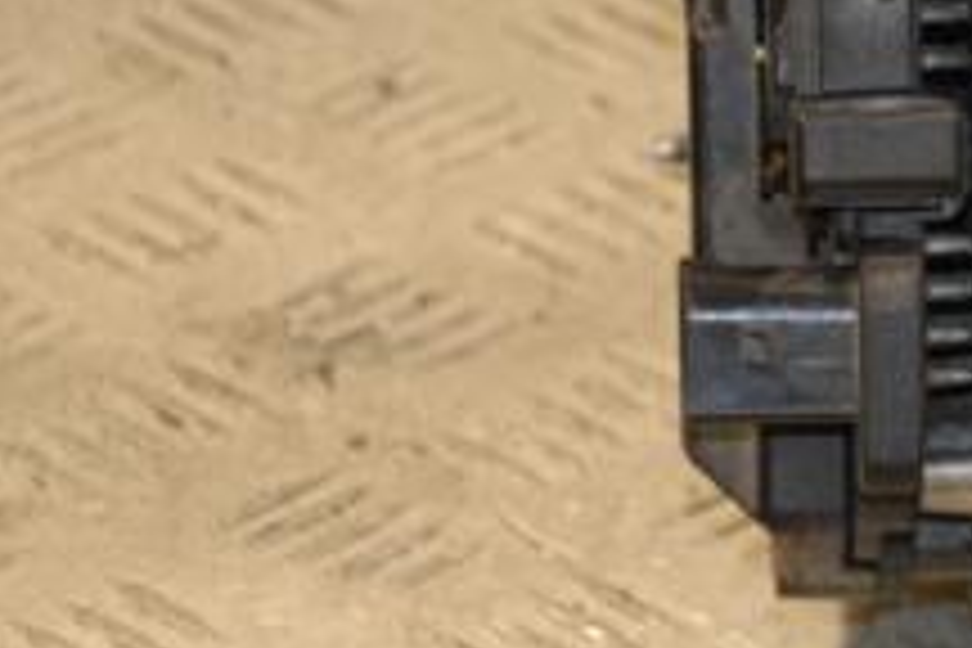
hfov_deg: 7.0
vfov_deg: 4.7
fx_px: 7856
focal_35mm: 291
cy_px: 158
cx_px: 1346
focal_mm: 70
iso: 800
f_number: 5.3
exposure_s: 1/160
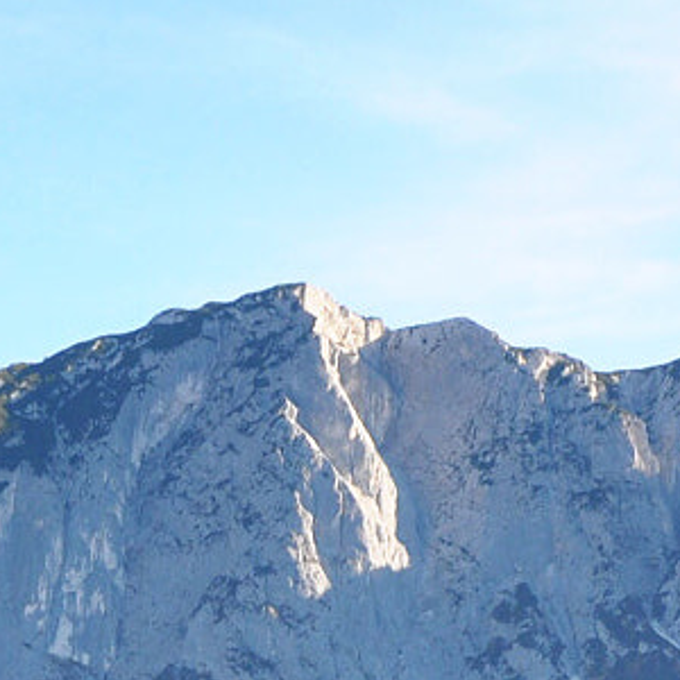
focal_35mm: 136
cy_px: 998
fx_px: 3023
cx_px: -11
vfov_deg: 12.3
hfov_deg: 12.7
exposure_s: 1/250
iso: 200
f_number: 8
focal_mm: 20
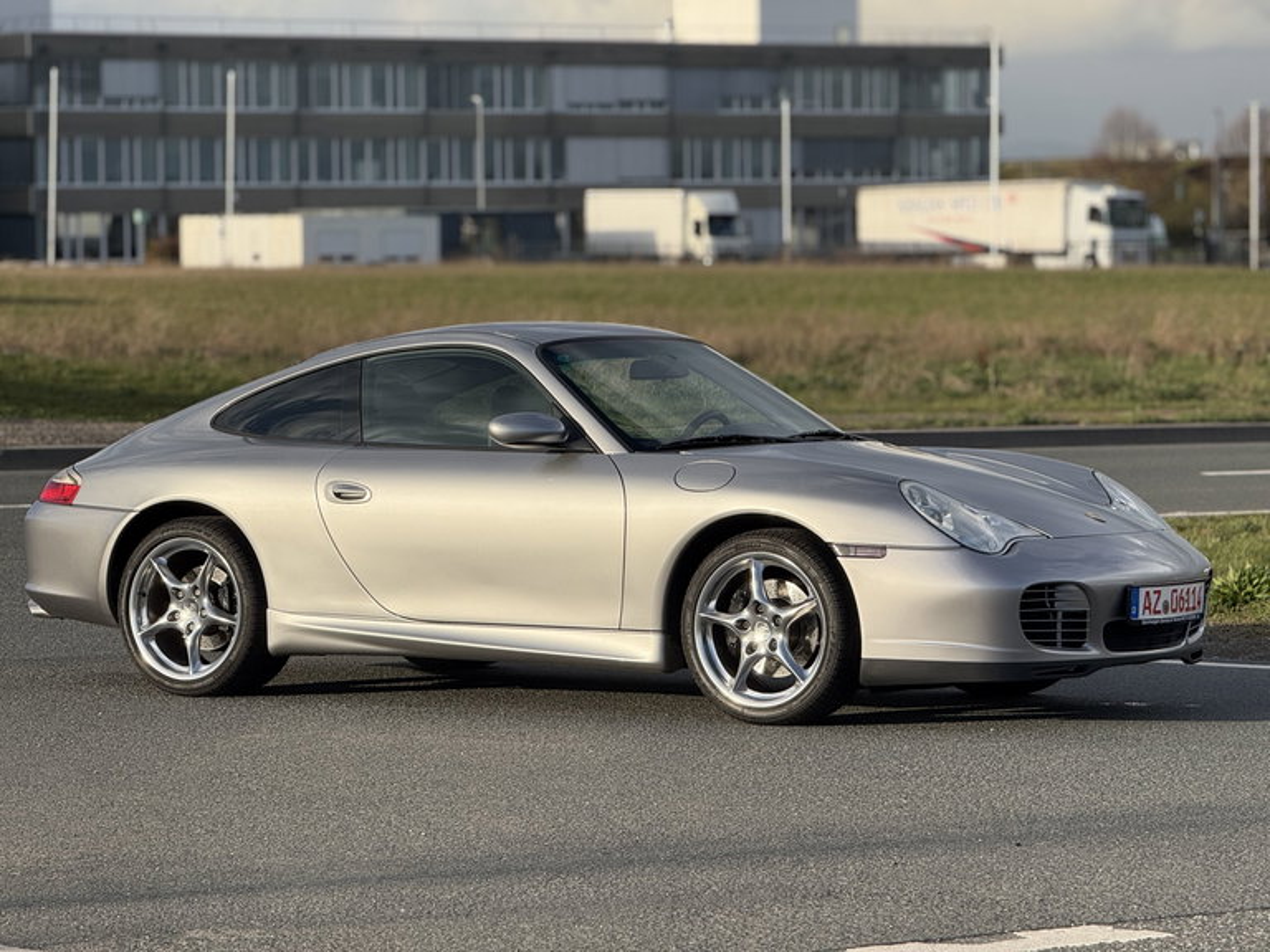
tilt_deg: -3.2
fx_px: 4403
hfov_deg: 16.4
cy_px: 476
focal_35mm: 120
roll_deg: +0.4
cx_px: 635
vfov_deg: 12.3
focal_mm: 15.66
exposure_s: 1/1318
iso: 64
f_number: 2.8
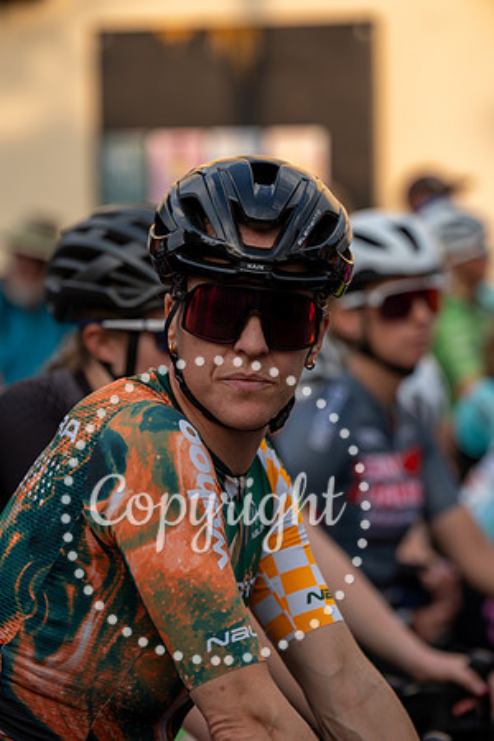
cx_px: 247
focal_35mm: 150
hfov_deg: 9.1
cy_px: 370
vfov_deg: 13.7
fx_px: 3087
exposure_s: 1/1250
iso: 500
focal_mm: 150
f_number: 4.5
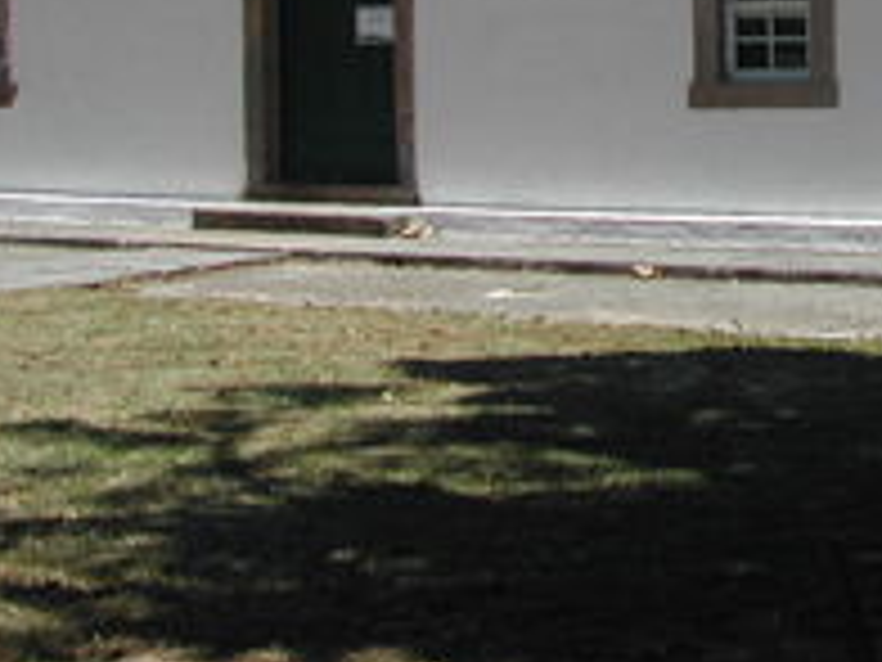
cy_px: -144
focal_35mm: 95
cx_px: 904
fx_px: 2421
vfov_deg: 15.0
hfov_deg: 20.0
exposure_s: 1/257
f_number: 7.6
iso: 100
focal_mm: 8
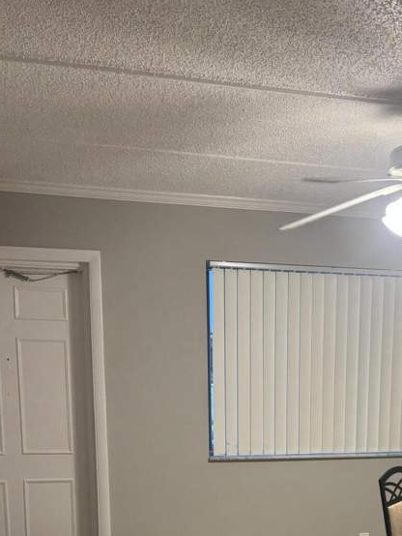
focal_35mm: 50
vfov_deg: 35.6
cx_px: 301
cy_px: 497
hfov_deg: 28.7
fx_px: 774
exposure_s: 1/60
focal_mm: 5.96
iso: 160
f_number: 1.6
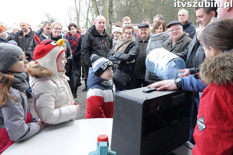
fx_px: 210
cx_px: 117
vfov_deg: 40.4
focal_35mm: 33
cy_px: 75
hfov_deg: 58.0
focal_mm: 21
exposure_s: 1/320
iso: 2500
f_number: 9
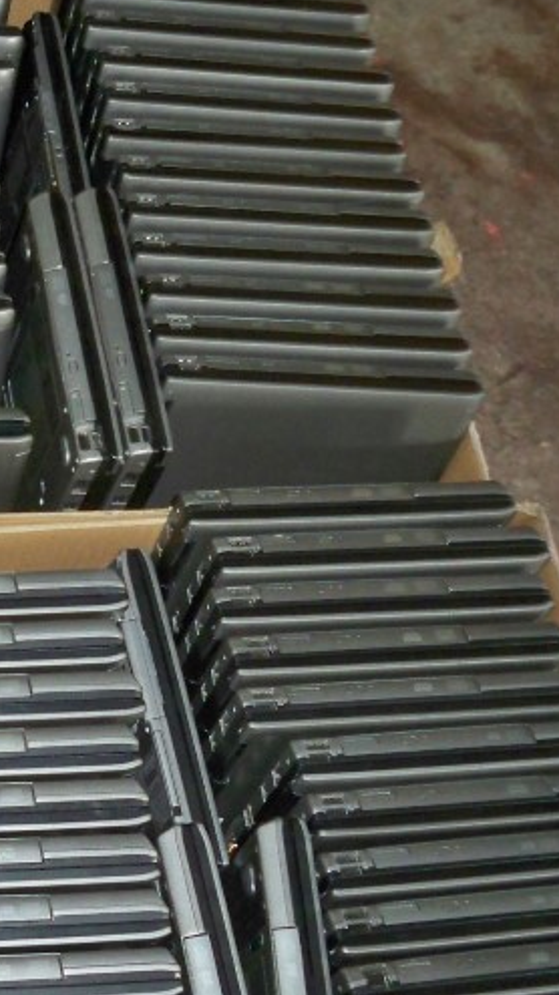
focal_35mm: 74
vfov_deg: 28.6
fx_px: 1952
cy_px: 531
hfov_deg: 14.9
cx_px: -332
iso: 200
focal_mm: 6.3
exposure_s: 1/30
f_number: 3.1
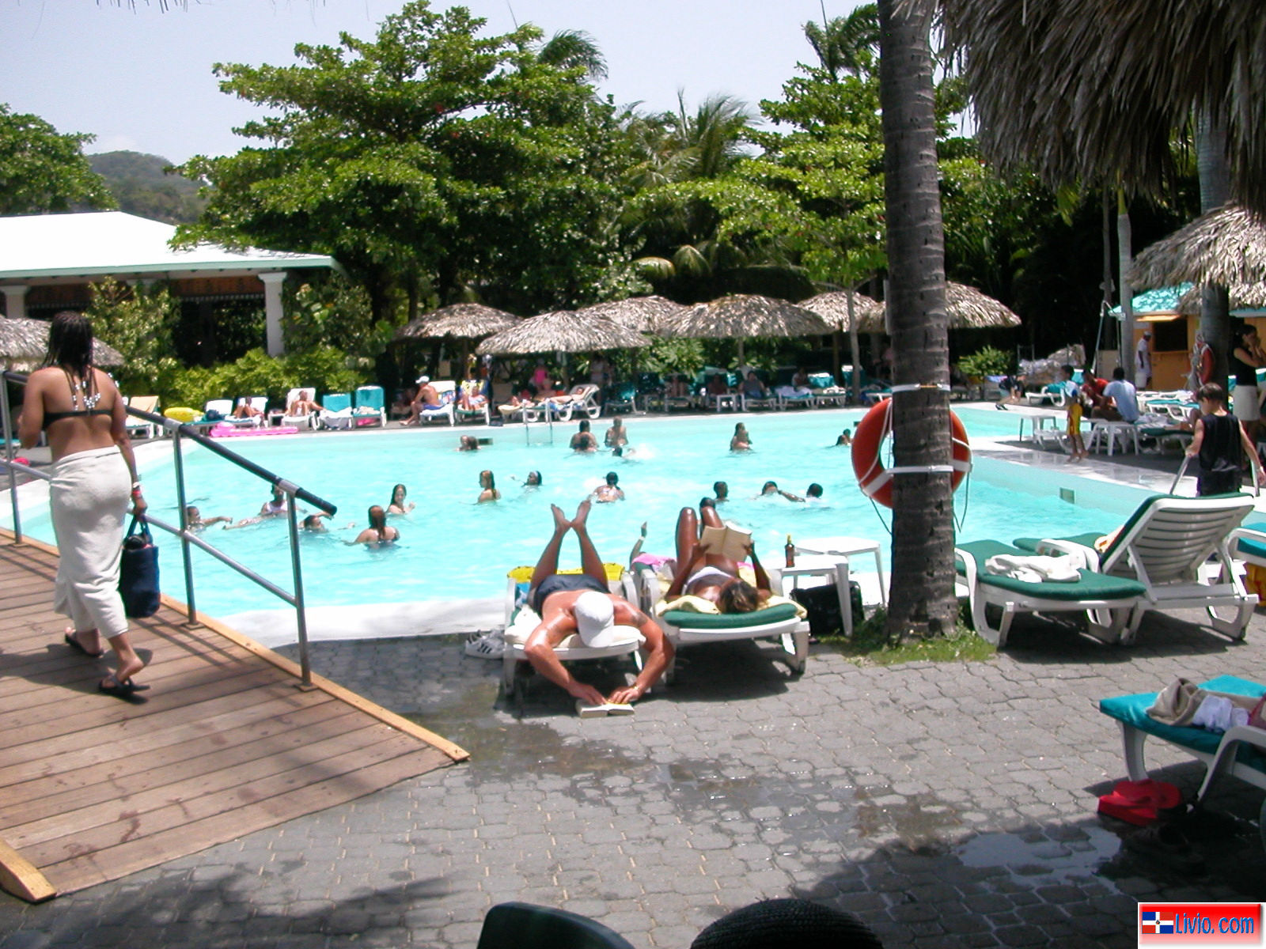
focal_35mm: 37
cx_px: 633
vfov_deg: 38.7
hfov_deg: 50.1
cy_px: 474
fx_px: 1353
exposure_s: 1/1458
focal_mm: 5.6
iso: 100
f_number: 2.7
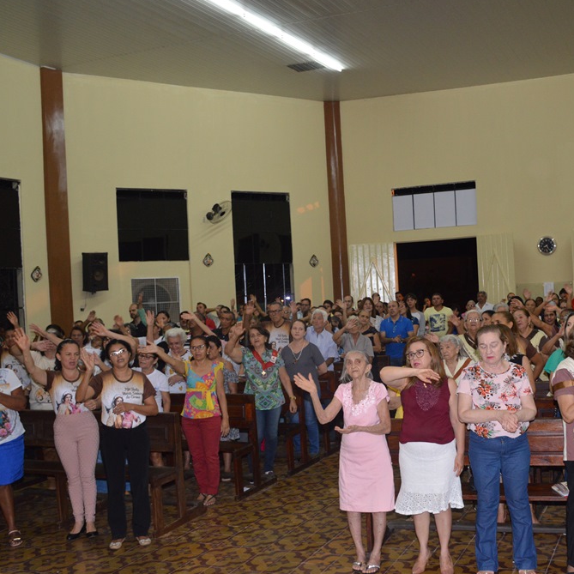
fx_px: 732
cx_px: 391
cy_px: 284
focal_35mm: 39
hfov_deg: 42.2
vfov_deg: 42.8
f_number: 3.5
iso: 1000
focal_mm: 20
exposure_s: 1/60
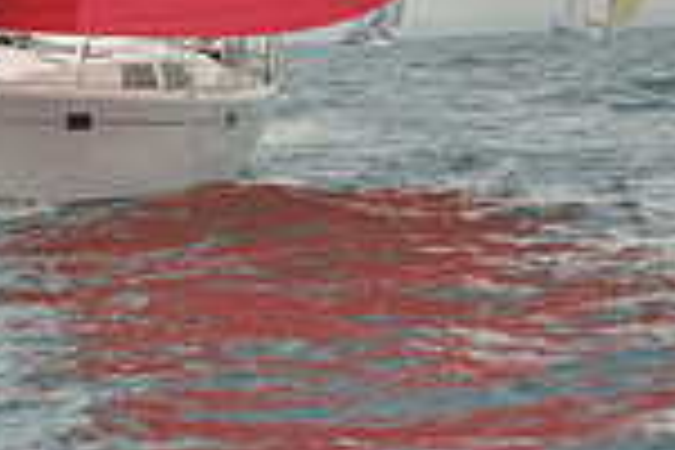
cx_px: 119
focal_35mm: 356
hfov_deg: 5.8
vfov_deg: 3.8
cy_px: -828
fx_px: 6674
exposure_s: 1/1250
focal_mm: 92
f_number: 8
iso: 280
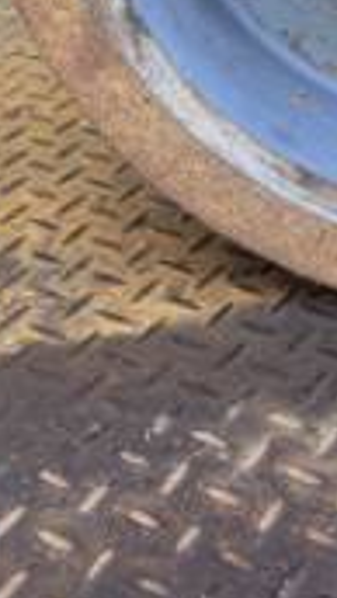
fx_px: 1157
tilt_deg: -17.1
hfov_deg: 15.6
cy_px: -101
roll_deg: +0.2
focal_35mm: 73
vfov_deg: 26.1
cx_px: 469
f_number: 1.78
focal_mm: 6.76
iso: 100
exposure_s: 1/121
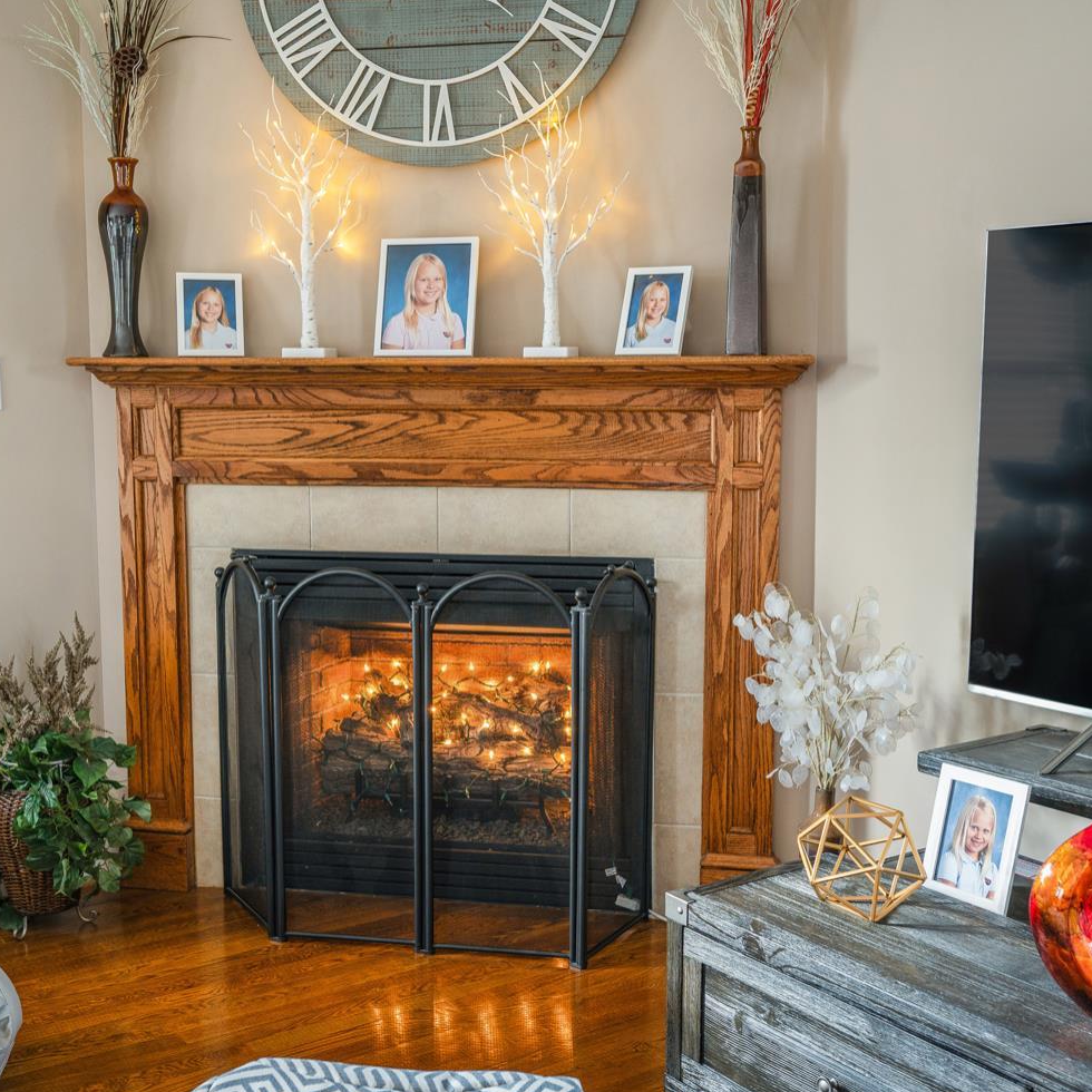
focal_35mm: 39
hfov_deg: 42.8
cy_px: 553
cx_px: 487
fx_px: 1392
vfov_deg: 42.8
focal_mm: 30
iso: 400
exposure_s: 1/10
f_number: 4
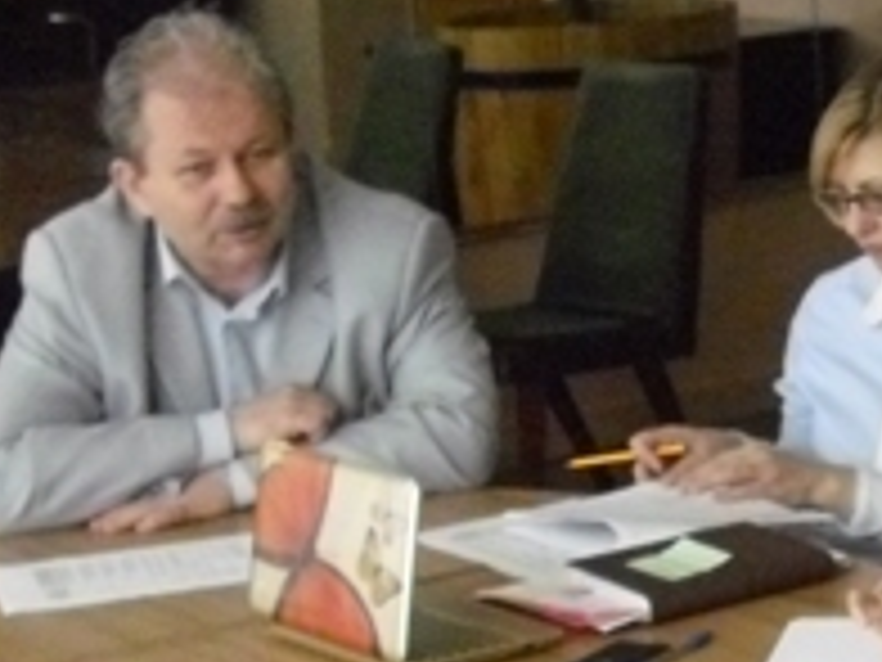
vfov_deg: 11.9
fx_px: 3159
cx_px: 1350
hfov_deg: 14.7
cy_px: 459
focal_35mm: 124
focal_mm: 6.2
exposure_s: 1/100
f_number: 2.8
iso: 800
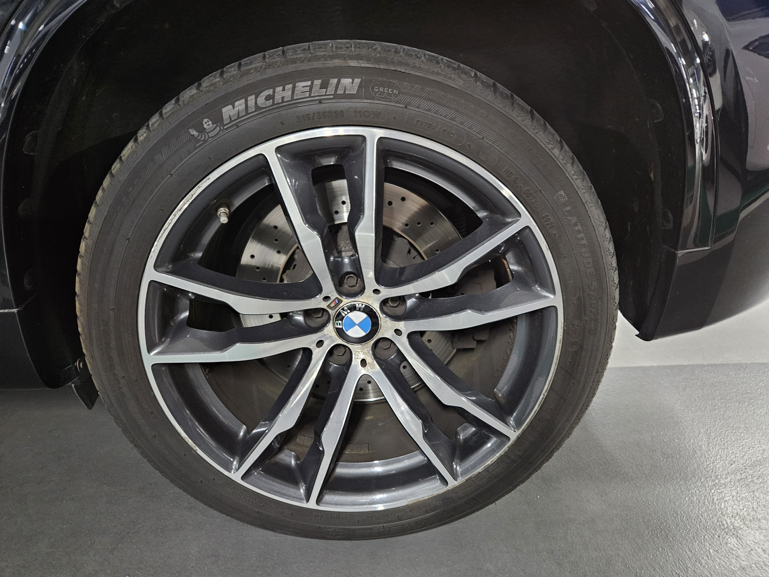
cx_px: 384
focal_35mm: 23
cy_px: 288
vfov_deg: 58.9
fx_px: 511
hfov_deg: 73.9
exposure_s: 1/24
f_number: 1.8
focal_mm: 5.4
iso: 640
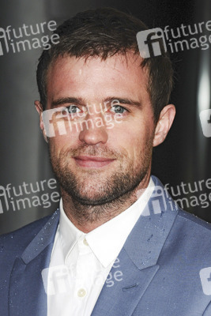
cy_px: 158
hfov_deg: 7.0
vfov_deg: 10.5
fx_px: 1713
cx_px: 106
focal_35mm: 195
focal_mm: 130
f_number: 4.5
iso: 320
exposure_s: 1/200
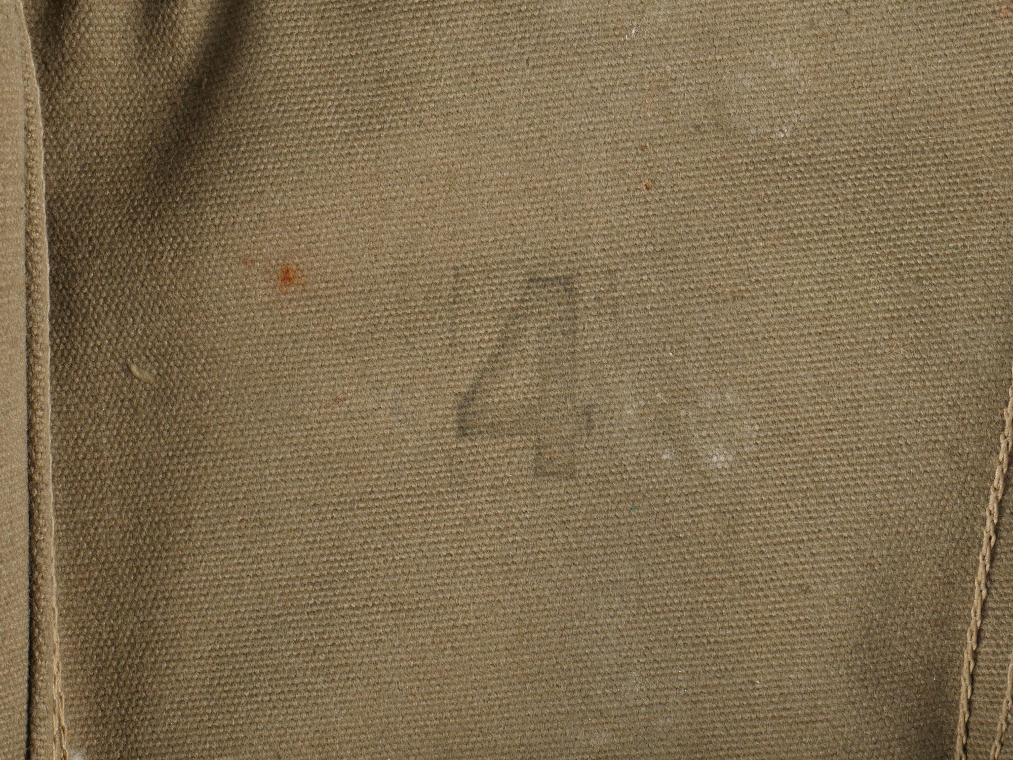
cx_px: 506
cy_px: 380
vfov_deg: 17.6
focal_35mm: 84
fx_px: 2458
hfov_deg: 23.3
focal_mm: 42
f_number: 18
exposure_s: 1/160
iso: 200
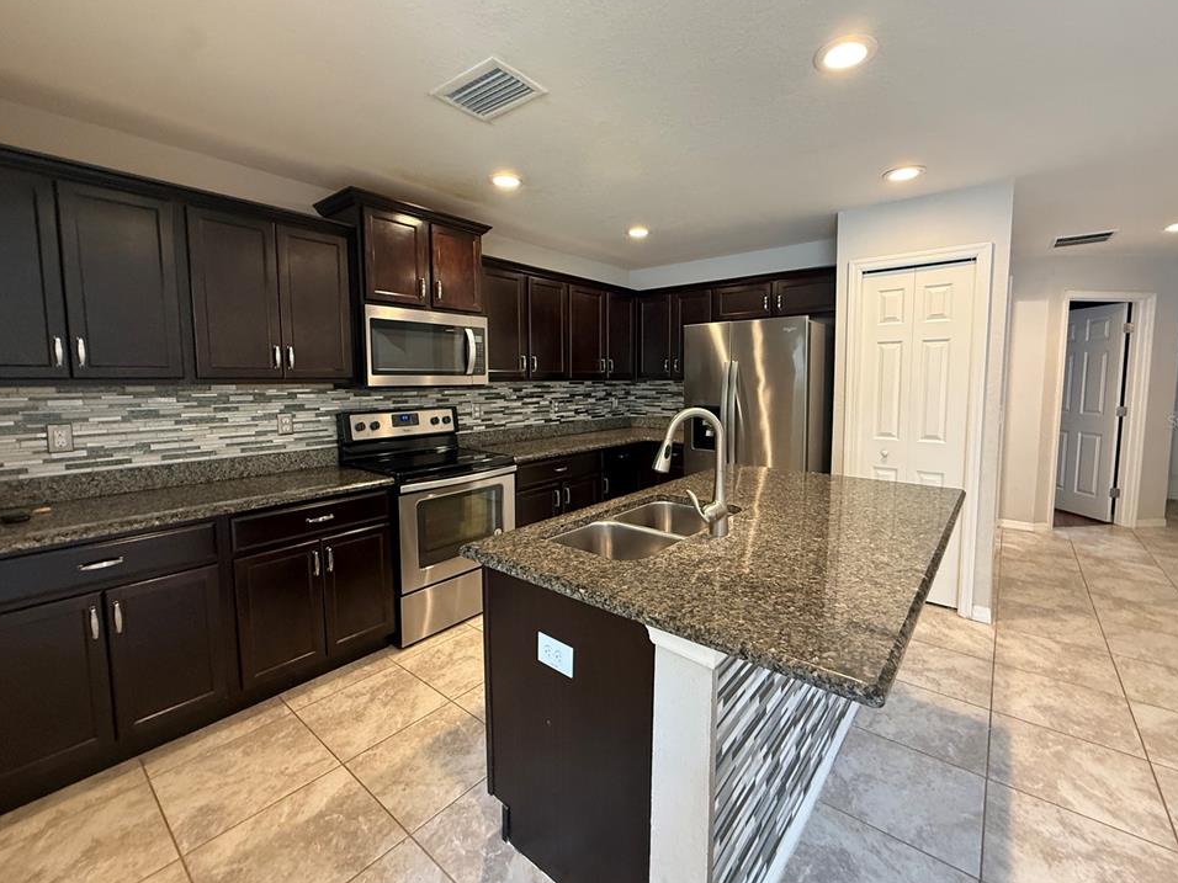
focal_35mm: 15
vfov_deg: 81.7
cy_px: 421
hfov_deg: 98.1
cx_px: 611
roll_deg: -0.1
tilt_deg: -4.2
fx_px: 510
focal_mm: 2.22
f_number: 2.2
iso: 500
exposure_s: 1/60
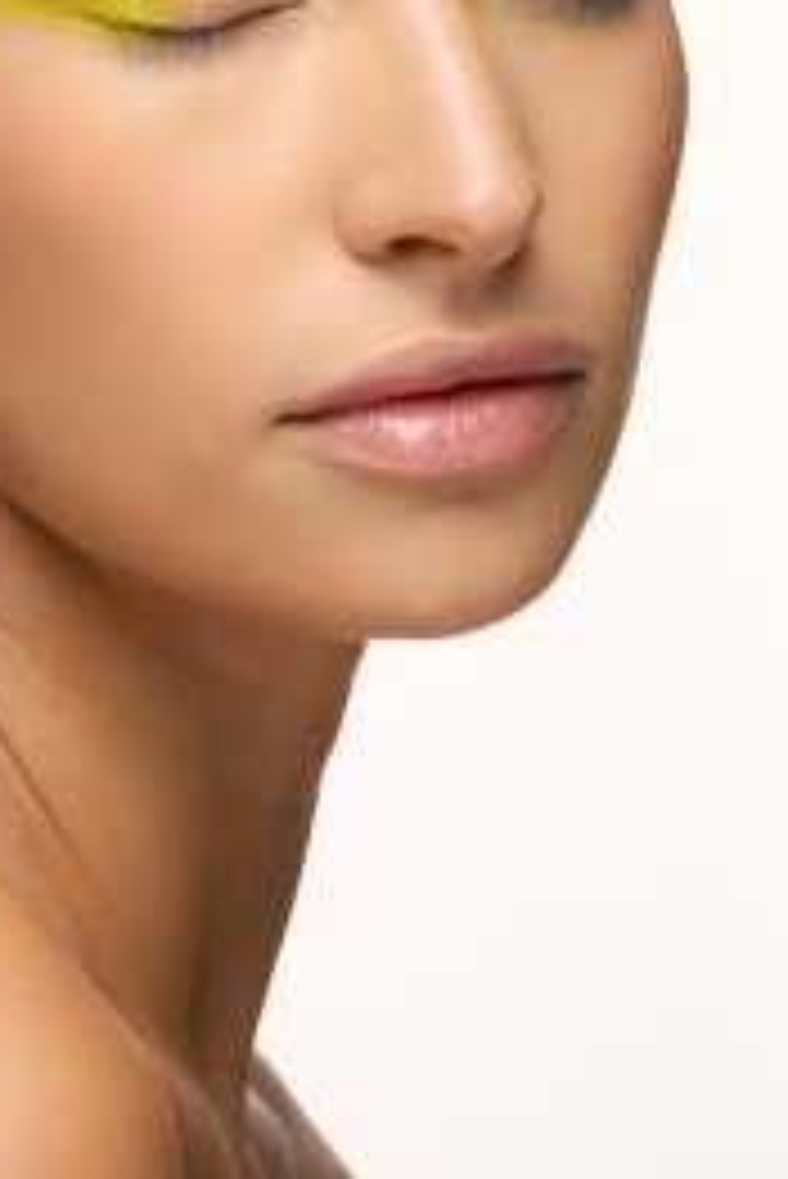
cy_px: 126
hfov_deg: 6.7
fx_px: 6754
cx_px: 45
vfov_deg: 9.9
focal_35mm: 206
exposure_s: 1/200
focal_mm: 90
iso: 640
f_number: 18
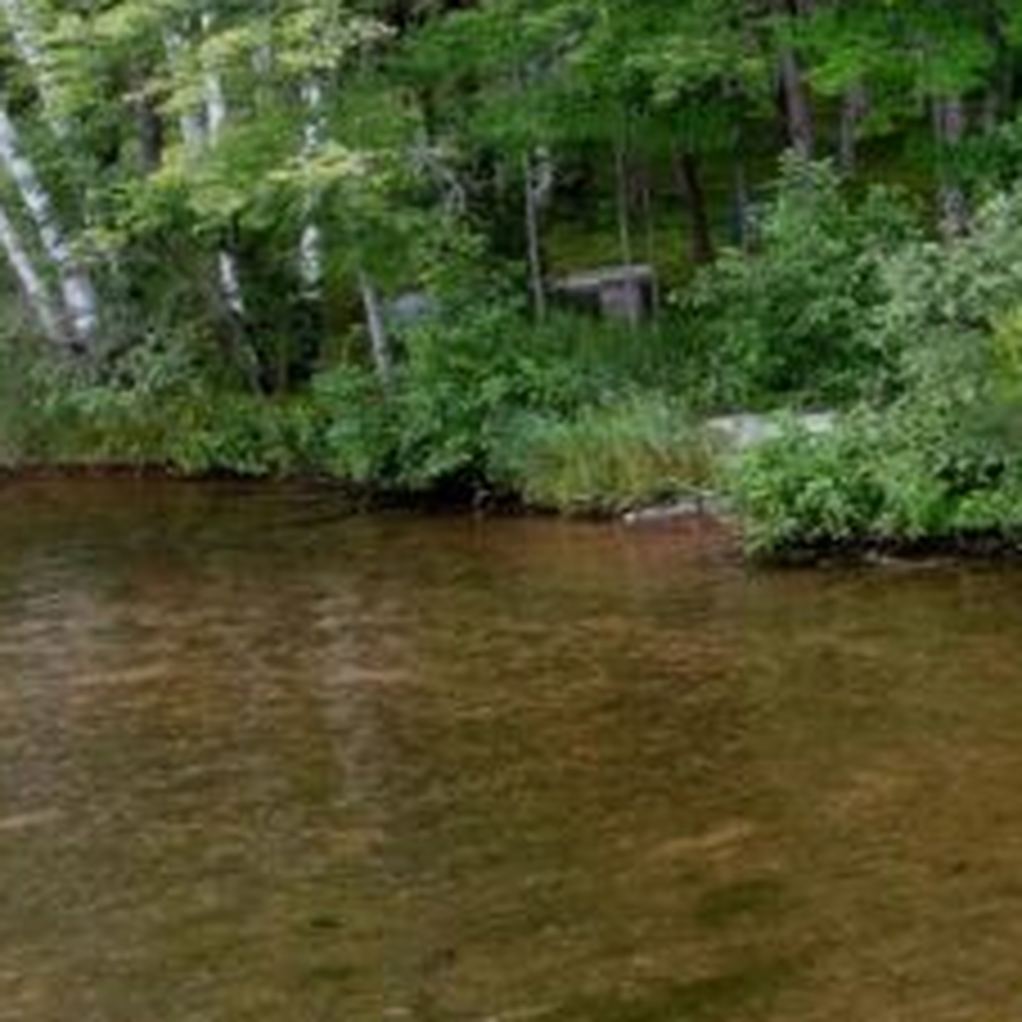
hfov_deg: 13.4
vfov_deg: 17.2
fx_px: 3340
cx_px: 2357
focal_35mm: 100
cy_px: 189
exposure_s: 1/120
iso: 100
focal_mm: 12.29
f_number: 5
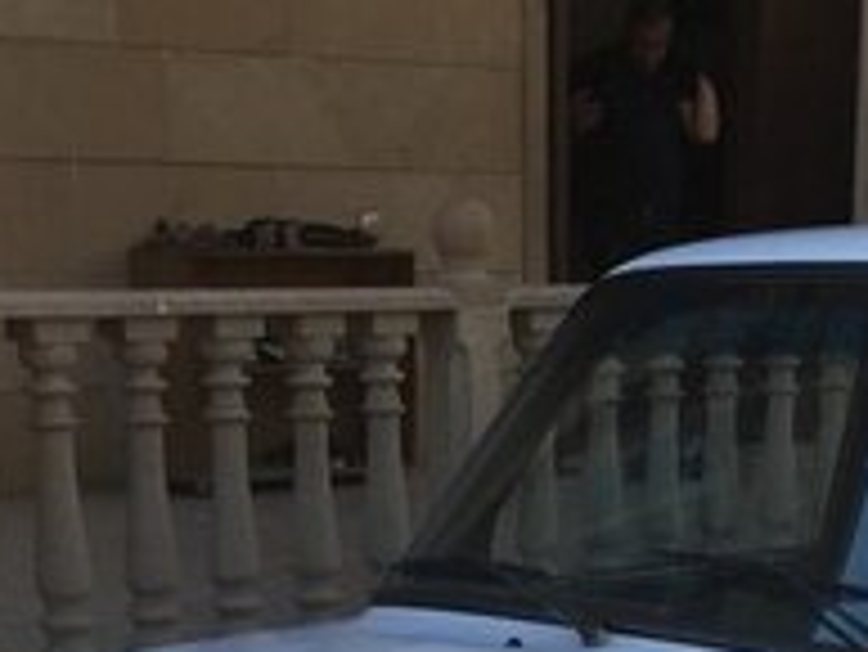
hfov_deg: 19.6
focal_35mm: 99
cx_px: 711
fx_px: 2484
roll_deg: -0.3
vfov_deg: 14.0
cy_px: 969
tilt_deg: -13.7
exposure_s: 1/845
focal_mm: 4.15
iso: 25
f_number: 2.2
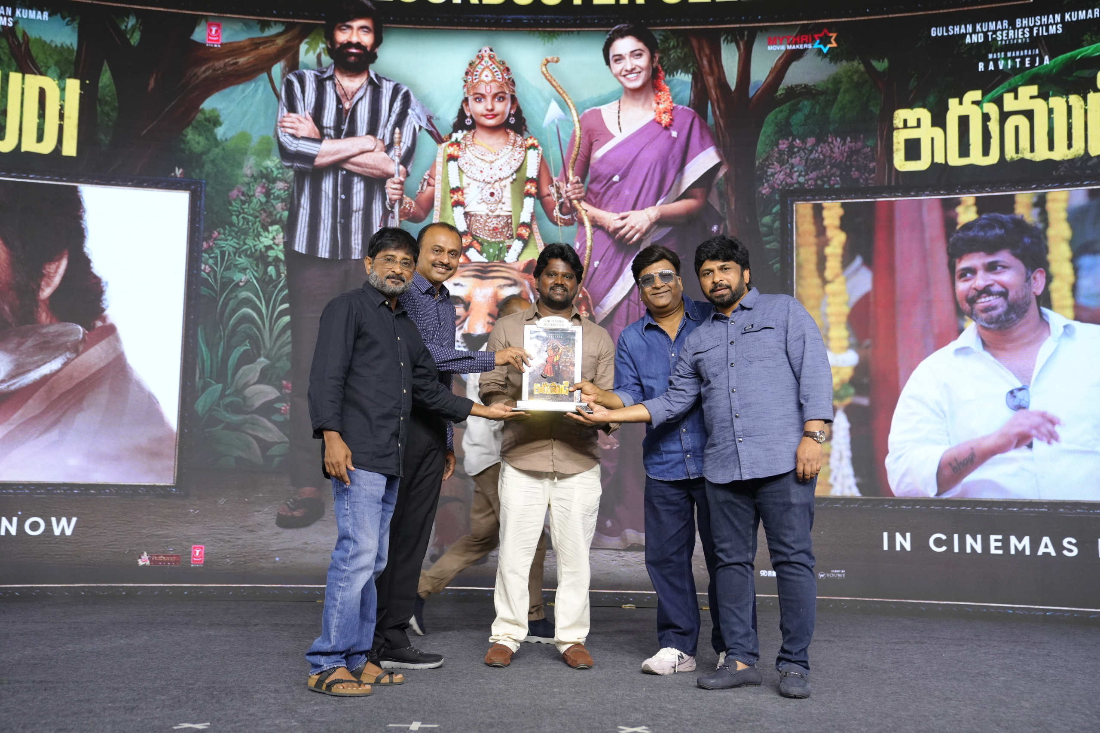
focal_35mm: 40
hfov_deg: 48.5
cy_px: 366
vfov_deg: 33.4
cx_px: 550
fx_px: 1222
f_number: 3.5
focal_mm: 40
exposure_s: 1/160
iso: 1600
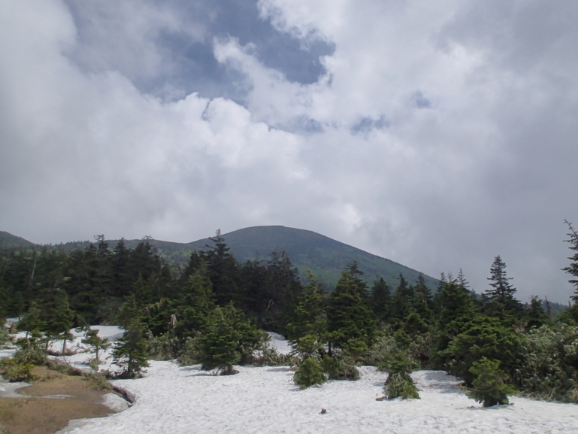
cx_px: 295
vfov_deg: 53.1
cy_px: 210
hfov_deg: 67.3
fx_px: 434
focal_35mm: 26
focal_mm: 4.5
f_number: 8
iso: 100
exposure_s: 1/800
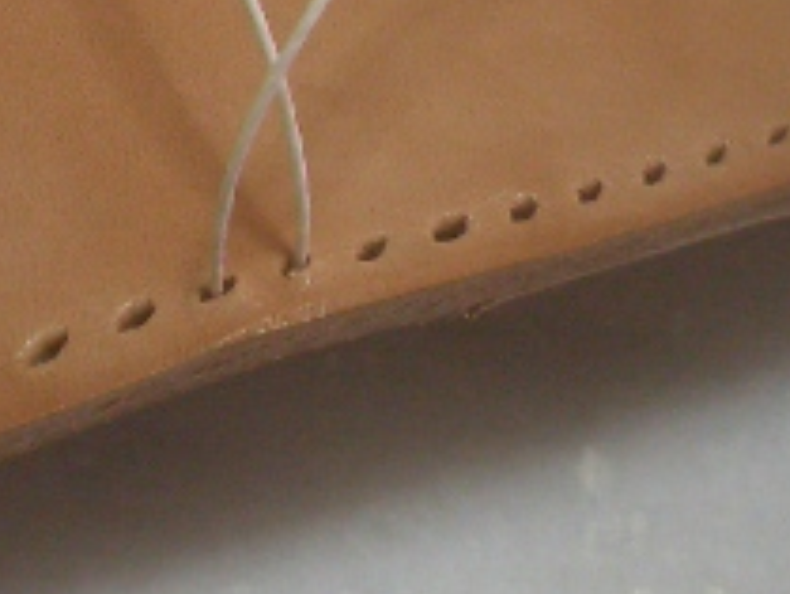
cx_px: 197
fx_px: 2443
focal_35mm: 107
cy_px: 26
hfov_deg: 18.3
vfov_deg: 13.7
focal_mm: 5.8
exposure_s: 1/60
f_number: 2.6
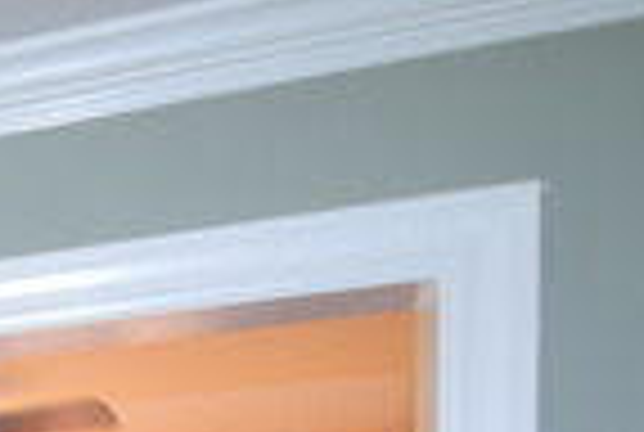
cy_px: 884
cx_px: -626
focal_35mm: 77
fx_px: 1382
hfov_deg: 18.2
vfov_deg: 14.5
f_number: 4
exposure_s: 1/60
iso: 500
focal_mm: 11.5
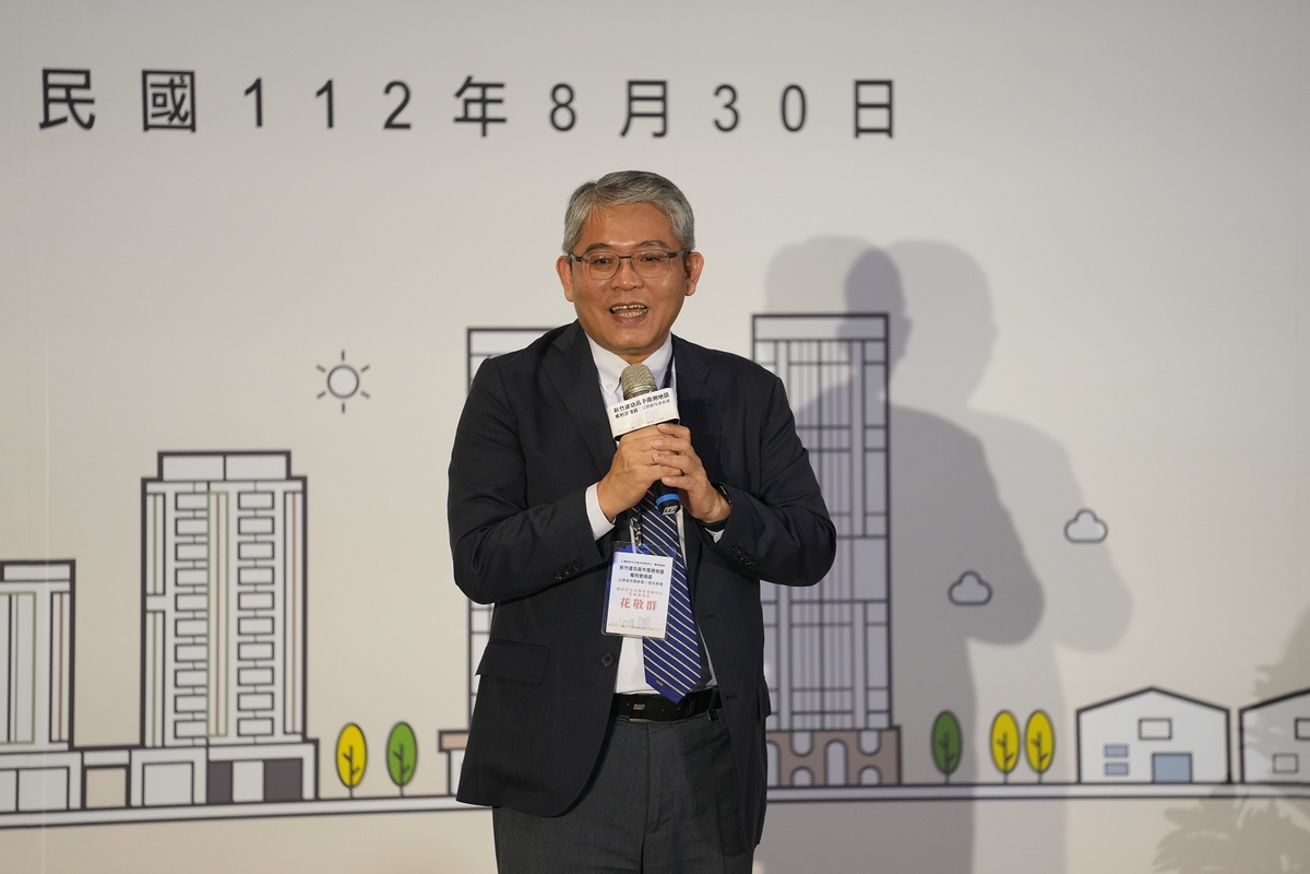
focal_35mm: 200
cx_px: 655
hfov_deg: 10.3
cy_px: 437
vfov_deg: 6.9
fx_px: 7277
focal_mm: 200
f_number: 2.8
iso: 1250
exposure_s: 1/200
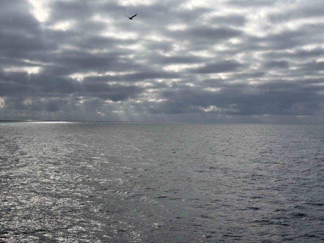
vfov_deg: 28.0
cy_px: 122
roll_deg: -0.5
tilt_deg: -0.3
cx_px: 162
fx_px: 487
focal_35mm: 52
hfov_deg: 36.8
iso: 40
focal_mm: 5.96
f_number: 1.6
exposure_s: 1/6329
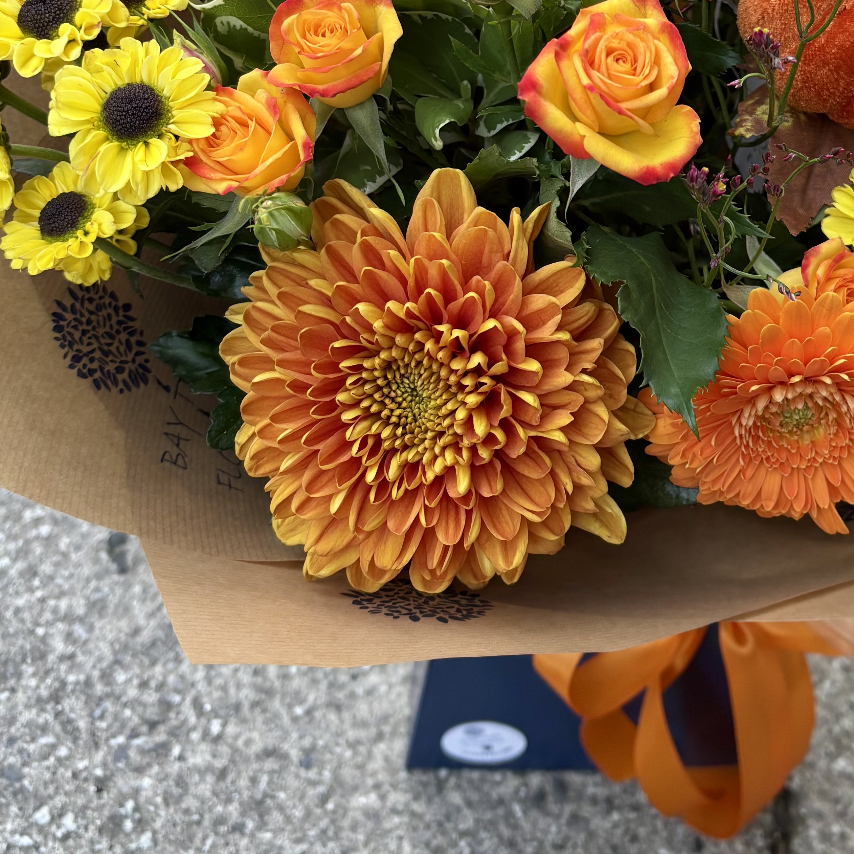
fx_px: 1451
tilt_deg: -56.1
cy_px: 188
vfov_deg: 32.0
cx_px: 598
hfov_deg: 32.4
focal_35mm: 52
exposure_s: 1/50
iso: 100
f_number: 1.6
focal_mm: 5.96
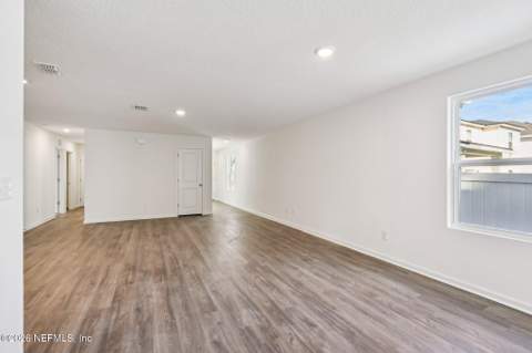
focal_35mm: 15
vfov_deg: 77.2
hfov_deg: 100.4
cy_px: 176
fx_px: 221
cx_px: 266
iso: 400
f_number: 8
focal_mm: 10
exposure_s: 1/10
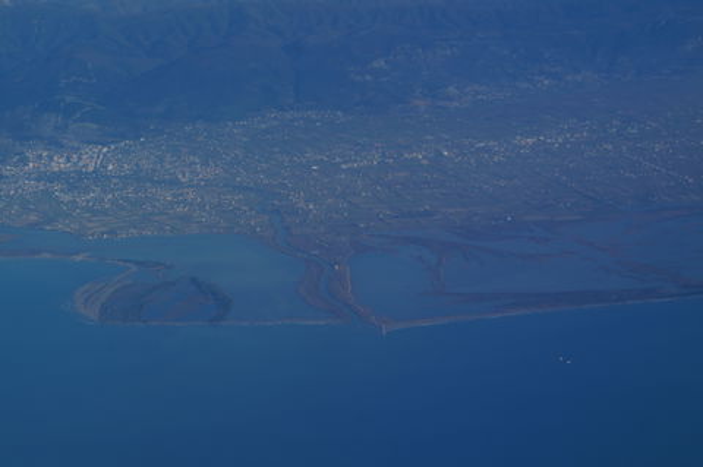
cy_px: 234
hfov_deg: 13.7
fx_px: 2926
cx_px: 352
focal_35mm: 150
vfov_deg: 9.1
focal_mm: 100
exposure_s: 1/200
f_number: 11
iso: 100
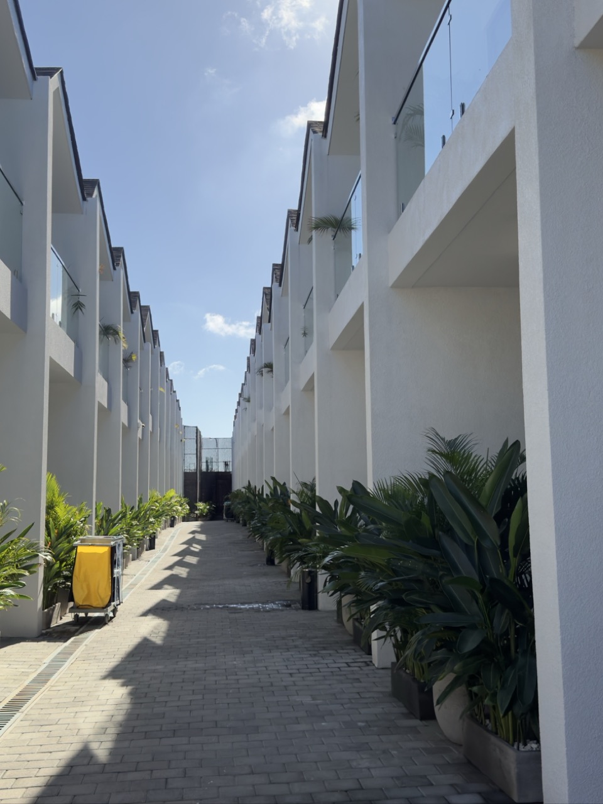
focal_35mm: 39
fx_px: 906
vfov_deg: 47.9
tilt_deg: +8.6
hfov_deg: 36.8
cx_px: 302
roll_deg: -0.4
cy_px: 402
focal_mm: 6.76
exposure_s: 1/4854
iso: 100
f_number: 1.78
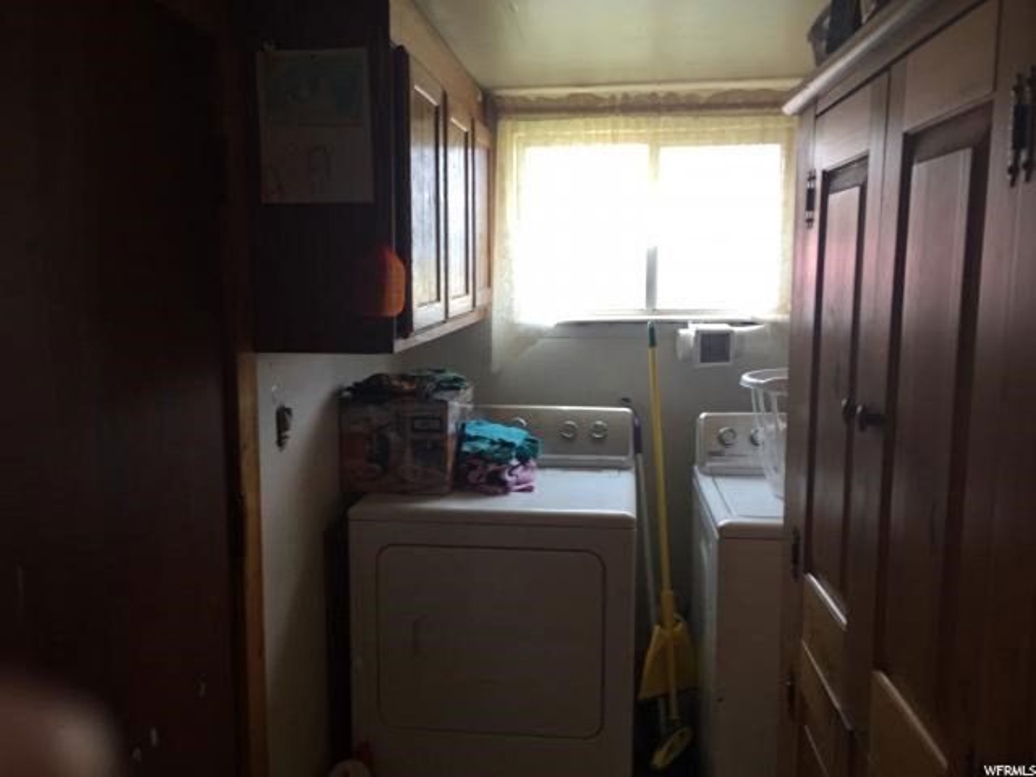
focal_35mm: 29
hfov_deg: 61.7
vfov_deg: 48.2
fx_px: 868
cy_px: 388
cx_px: 518
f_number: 2.2
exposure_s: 1/60
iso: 32
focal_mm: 4.15
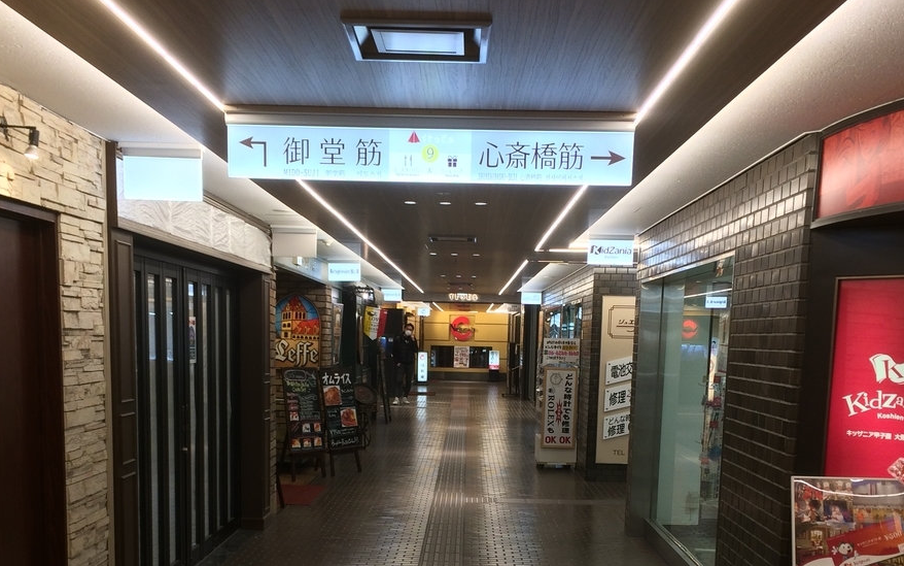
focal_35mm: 42
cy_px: 485
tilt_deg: -8.9
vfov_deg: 29.6
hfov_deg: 47.2
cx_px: 445
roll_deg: +1.1
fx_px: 1035
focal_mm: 4.15
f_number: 2.2
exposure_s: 1/40
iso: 40
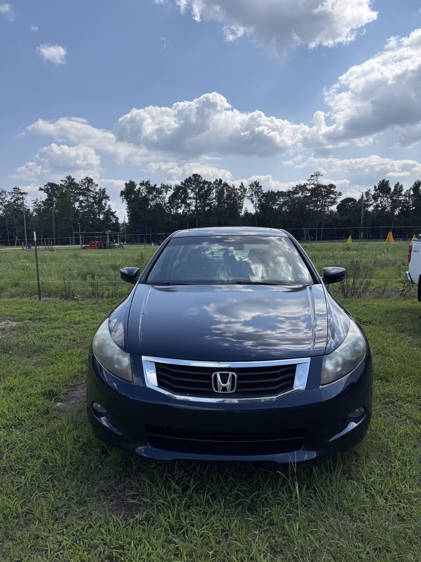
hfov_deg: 56.8
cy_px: 281
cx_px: 210
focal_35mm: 24
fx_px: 389
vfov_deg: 71.6
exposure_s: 1/5319
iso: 80
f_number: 1.78
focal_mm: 6.76
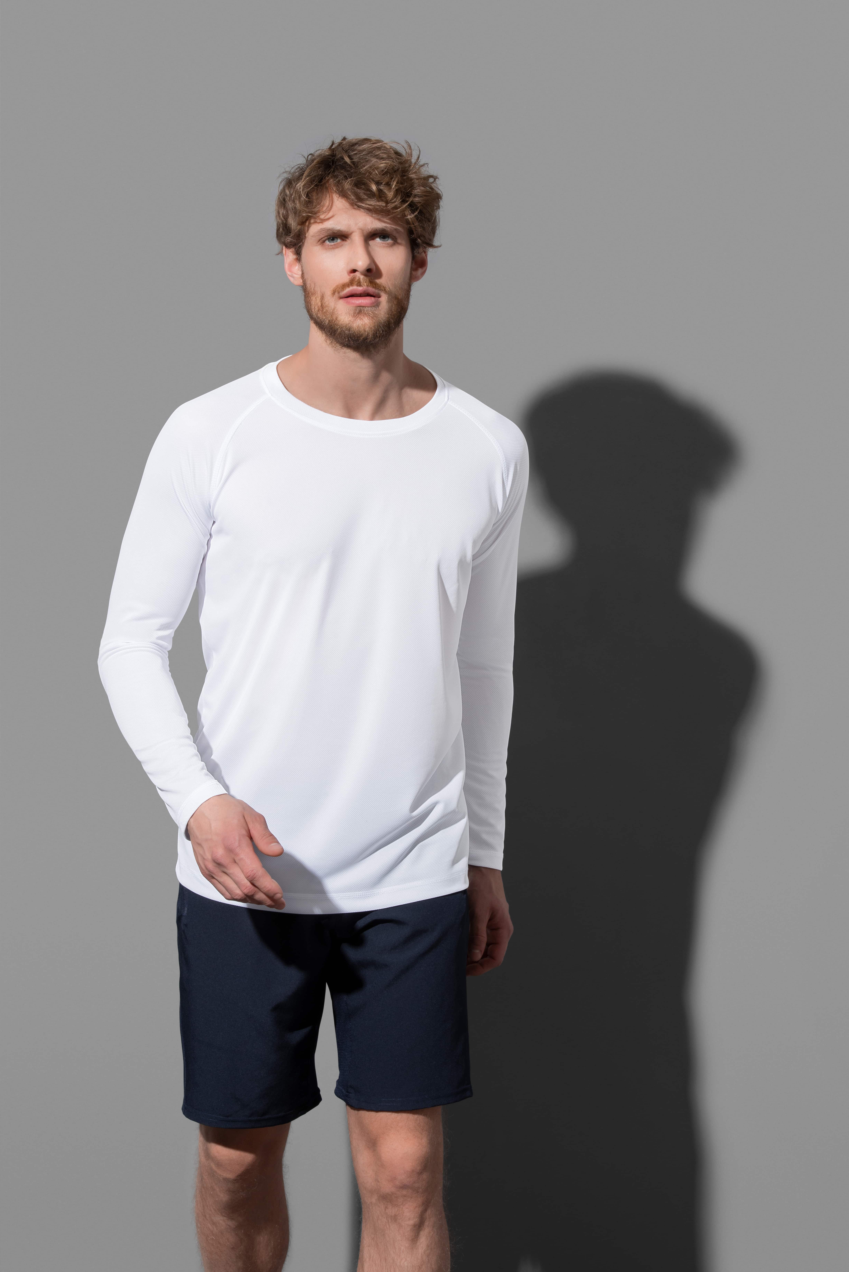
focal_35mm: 86
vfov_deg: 23.6
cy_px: 636
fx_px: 3040
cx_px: 424
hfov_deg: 15.9
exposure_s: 1/125
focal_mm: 86
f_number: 18
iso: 100
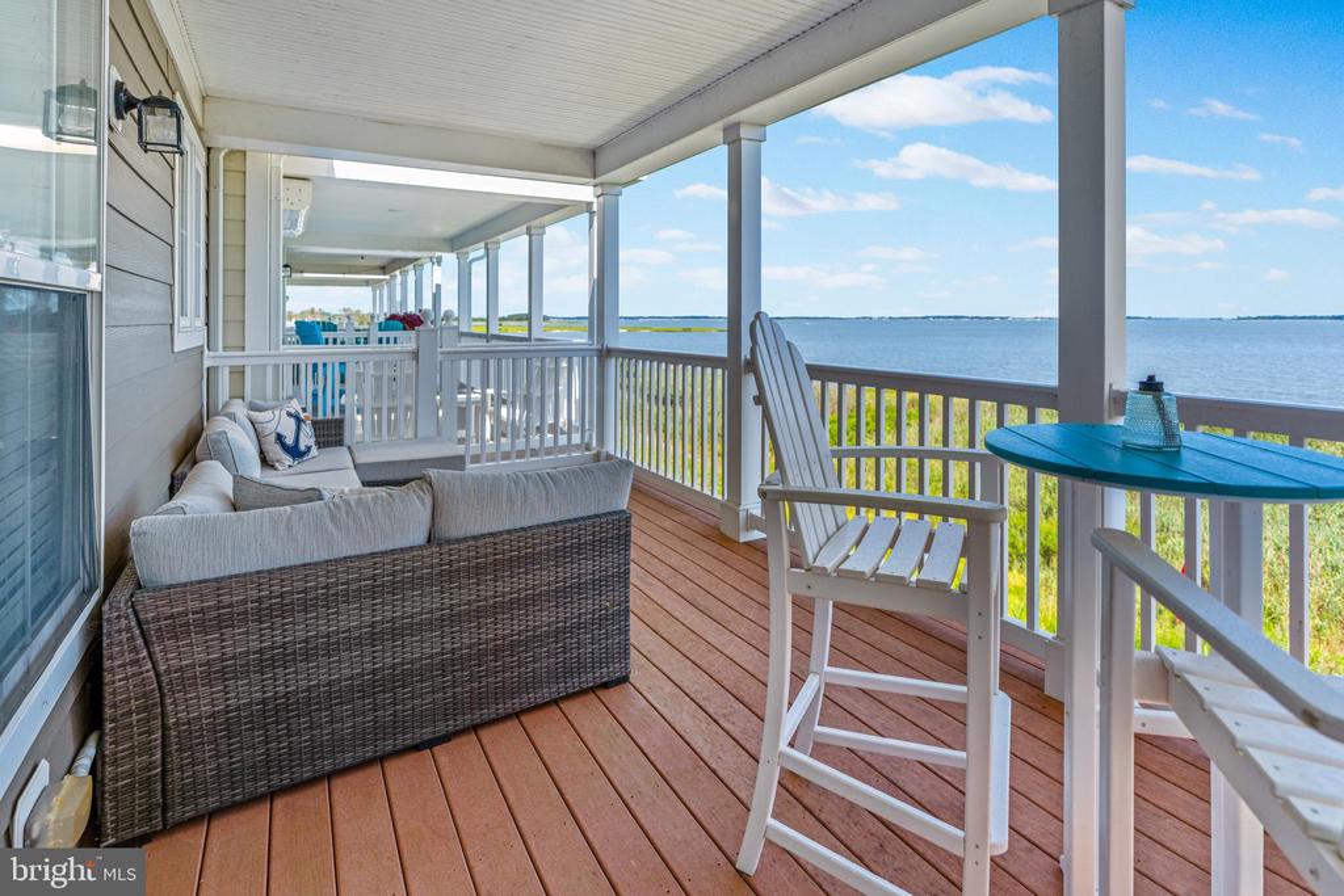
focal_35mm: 16
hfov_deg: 96.7
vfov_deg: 73.8
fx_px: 597
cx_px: 672
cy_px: 448
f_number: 2.8
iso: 64
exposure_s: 1/400
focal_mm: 16
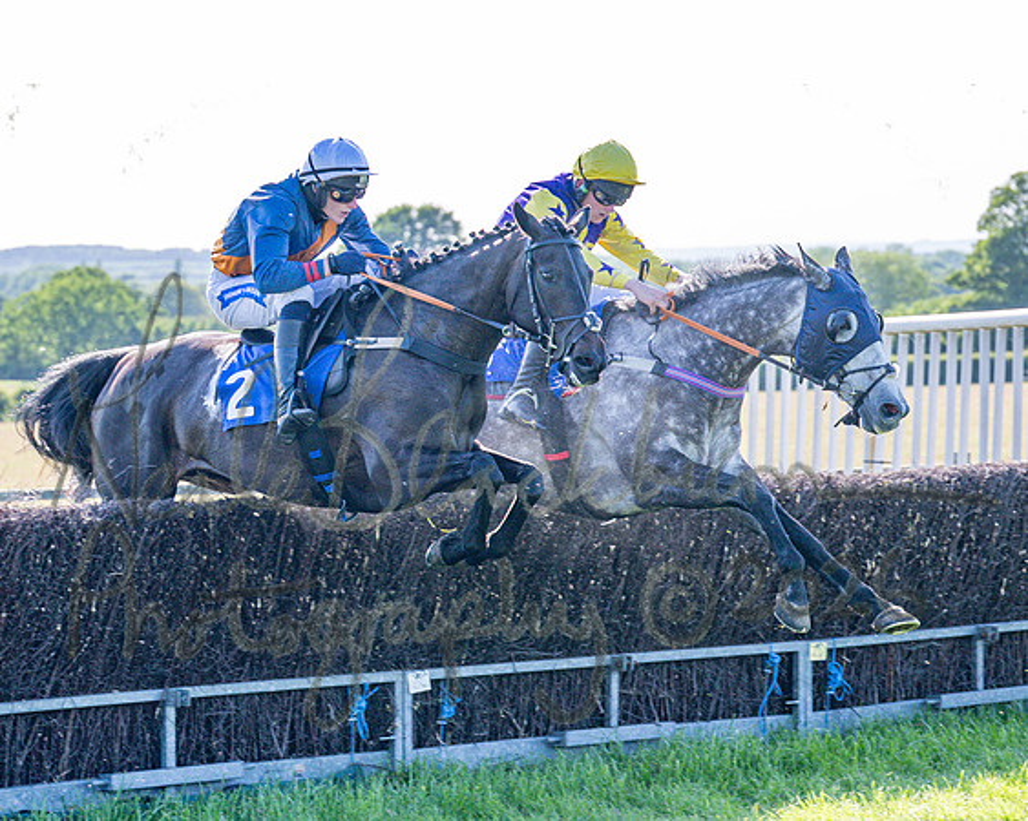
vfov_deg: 12.4
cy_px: 303
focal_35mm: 124
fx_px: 3786
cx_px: 275
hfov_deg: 15.4
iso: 320
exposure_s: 1/1250
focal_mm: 70
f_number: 4
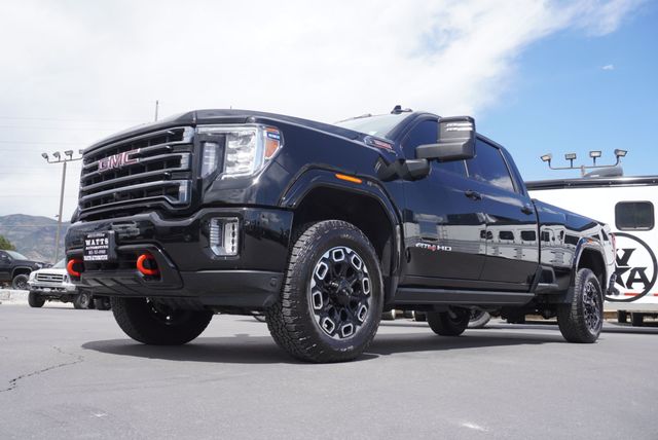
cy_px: 220
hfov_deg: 59.4
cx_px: 329
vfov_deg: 41.8
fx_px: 576
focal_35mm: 32
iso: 100
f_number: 8
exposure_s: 1/125
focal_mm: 21
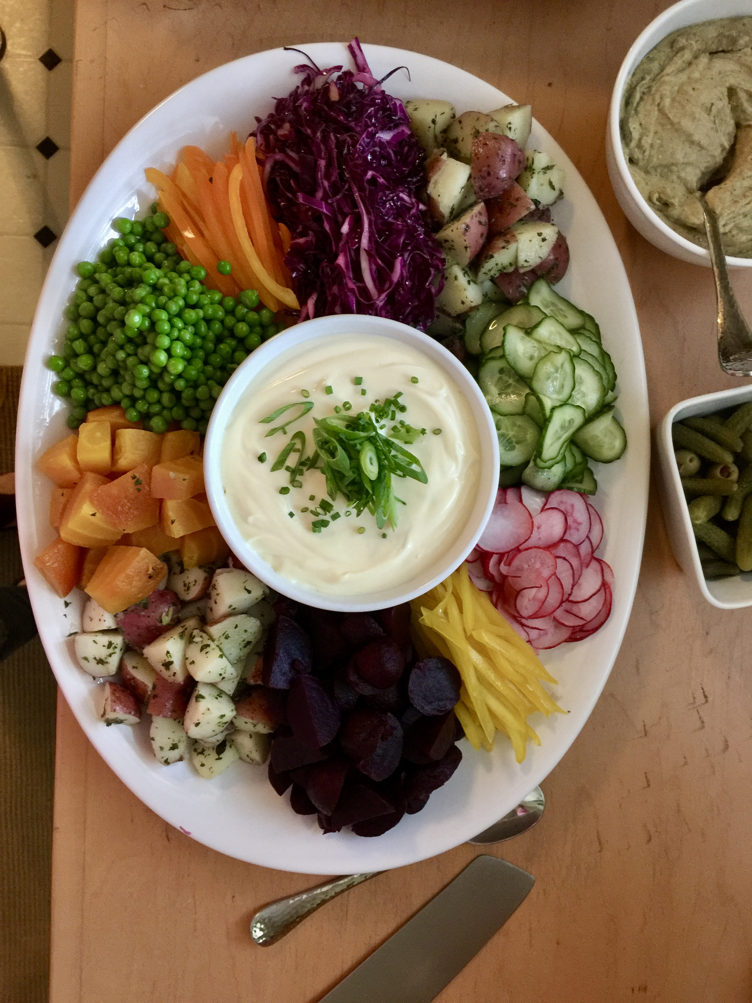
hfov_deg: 48.2
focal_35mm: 29
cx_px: 376
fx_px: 840
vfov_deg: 61.7
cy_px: 502
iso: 100
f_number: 2.2
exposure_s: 1/8
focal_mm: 4.15
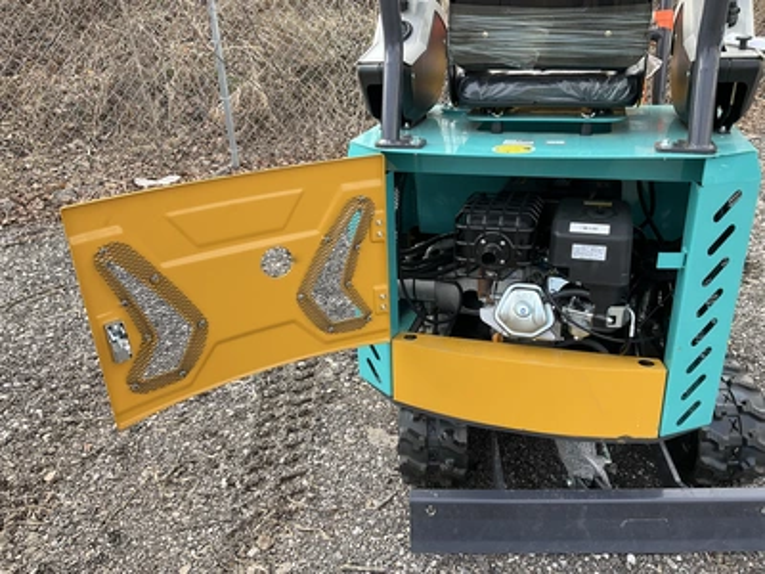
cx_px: 382
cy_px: 287
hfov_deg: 61.7
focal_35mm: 29
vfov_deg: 48.2
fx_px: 641
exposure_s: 1/386
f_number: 1.8
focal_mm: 3
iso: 25
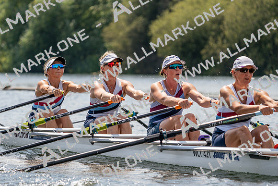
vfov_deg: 5.4
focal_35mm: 255
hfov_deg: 8.1
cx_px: 139
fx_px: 1970
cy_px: 93
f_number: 5.6
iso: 200
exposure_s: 1/1600
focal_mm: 255
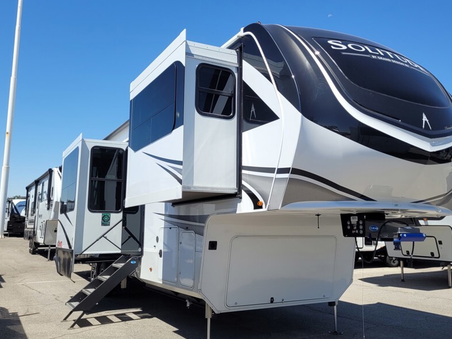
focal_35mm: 34
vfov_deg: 41.8
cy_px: 180
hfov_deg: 53.8
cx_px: 253
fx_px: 444
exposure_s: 1/2060
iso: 40
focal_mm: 5.4
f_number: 1.8
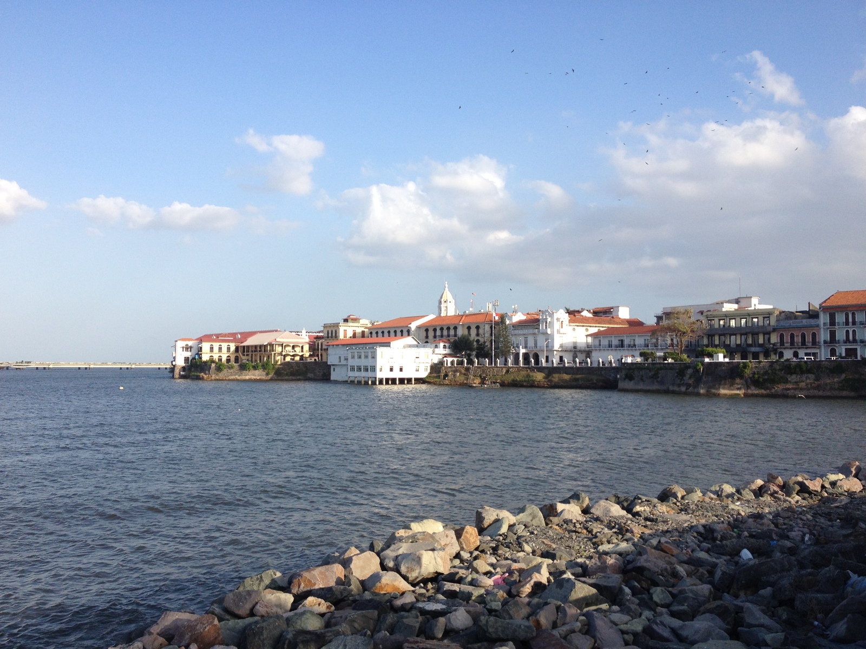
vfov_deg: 40.7
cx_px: 433
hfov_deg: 52.6
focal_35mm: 35
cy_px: 324
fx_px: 876
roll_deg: +0.0
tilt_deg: +0.2
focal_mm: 4.28
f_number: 2.4
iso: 50
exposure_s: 1/1151
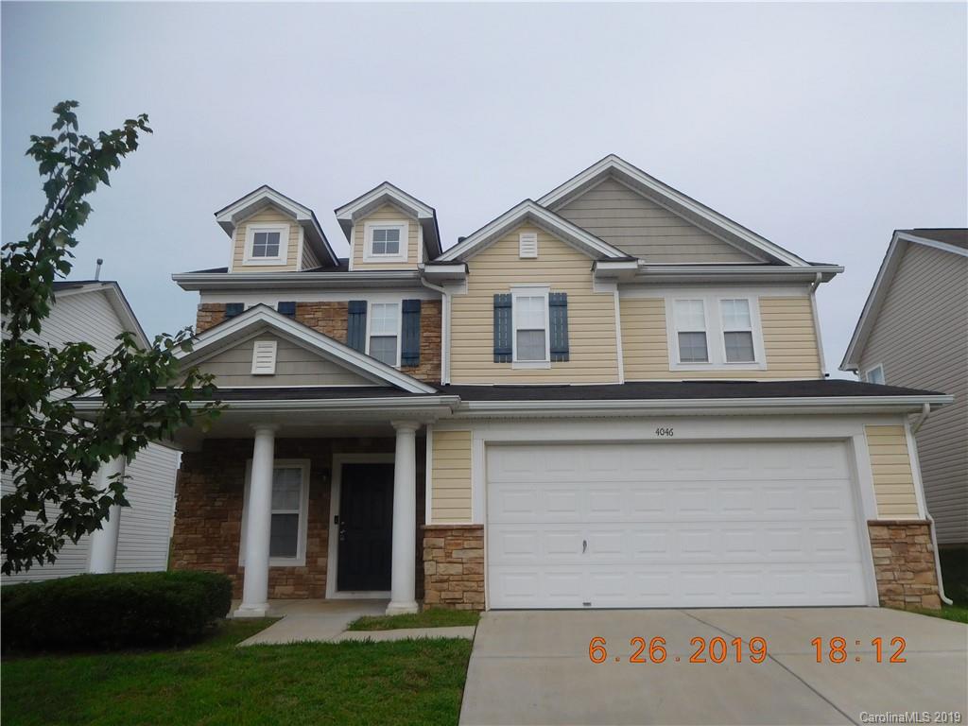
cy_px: 363
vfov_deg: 54.9
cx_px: 484
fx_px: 699
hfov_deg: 69.4
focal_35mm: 25
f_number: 3.4
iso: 125
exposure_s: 1/1250
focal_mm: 4.5
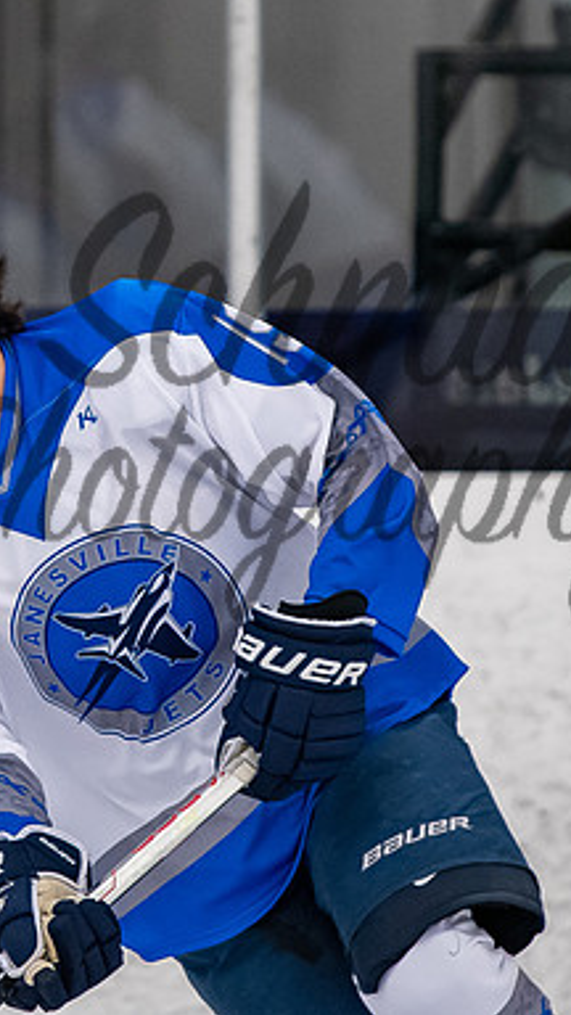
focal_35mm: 671
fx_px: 18061
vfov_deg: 3.2
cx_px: -100
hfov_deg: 1.8
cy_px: 312
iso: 2000
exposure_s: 1/800
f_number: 3.2
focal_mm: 200
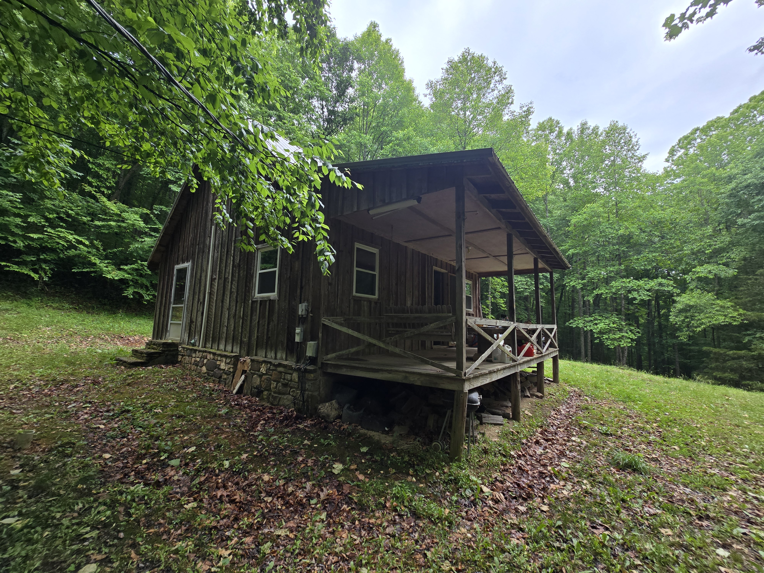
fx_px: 287
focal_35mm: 13
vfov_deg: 89.9
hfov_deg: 106.2
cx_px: 382
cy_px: 286
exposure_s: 1/134
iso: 50
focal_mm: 2.2
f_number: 2.2
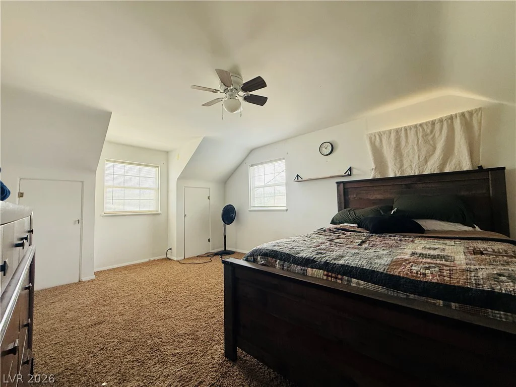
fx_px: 209
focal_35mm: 14
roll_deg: +1.3
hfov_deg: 102.1
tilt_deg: +4.2
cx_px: 258
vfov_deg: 85.7
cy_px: 194
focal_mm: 2.22
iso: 160
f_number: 2.2
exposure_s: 1/99
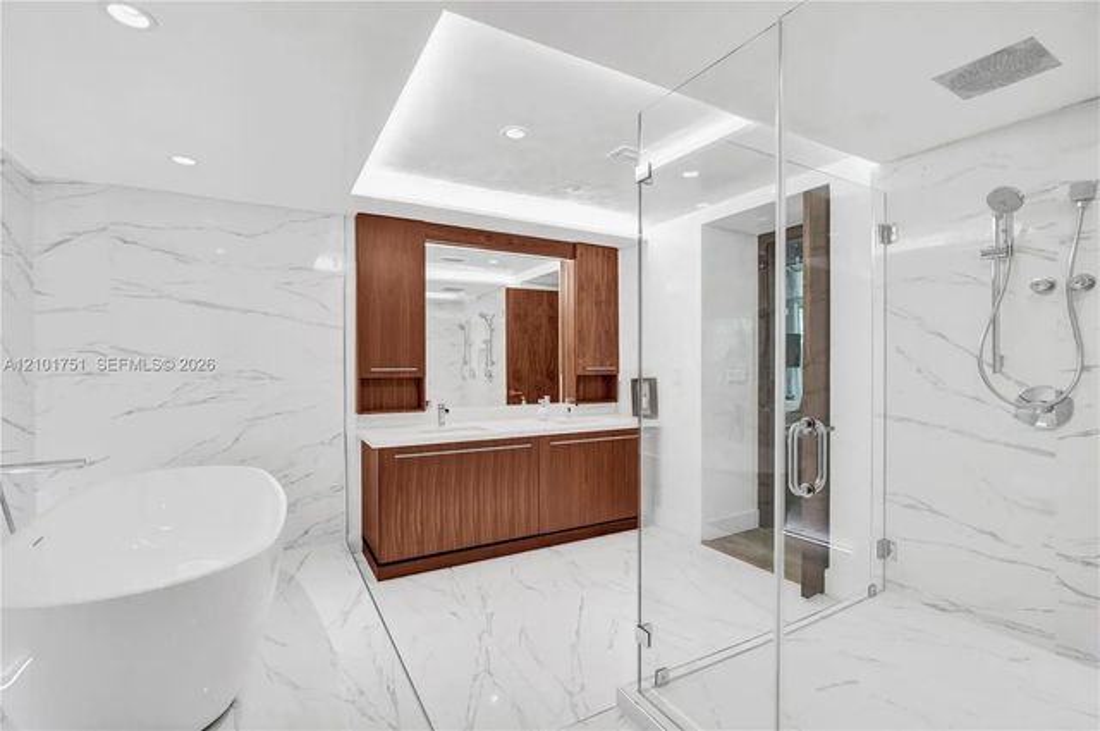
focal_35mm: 16
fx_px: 488
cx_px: 550
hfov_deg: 96.8
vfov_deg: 73.6
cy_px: 366
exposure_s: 1/100
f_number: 4
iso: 800
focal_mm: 16
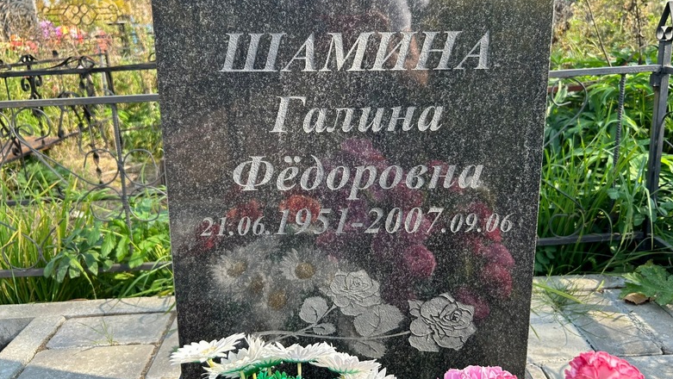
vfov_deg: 40.0
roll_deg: +2.0
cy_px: 149
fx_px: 518
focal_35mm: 29
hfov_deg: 66.0
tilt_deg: -14.3
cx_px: 338
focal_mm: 5.7
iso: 50
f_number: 1.5
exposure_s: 1/588
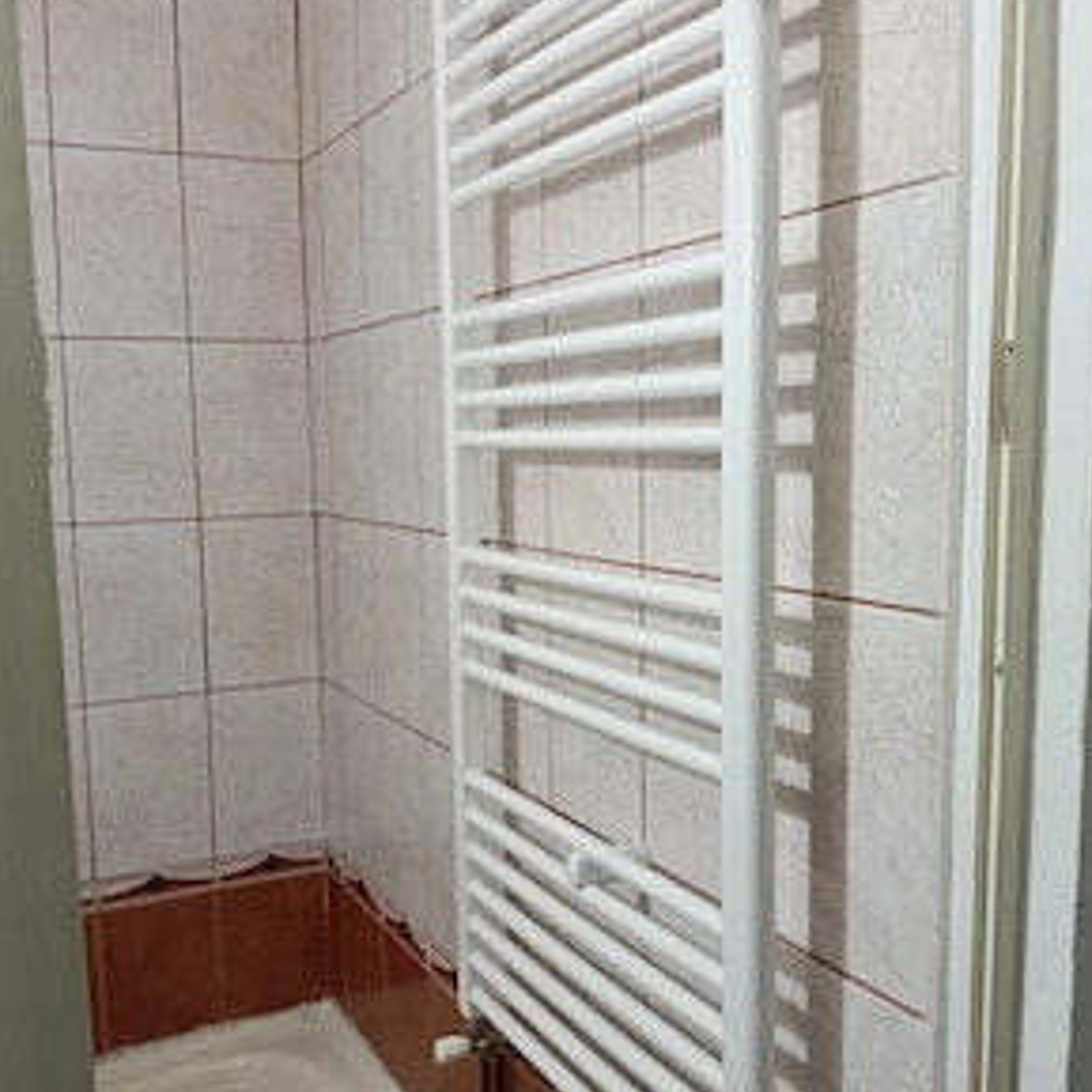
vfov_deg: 49.7
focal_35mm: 33
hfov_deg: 49.7
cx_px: 533
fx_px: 1178
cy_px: 578
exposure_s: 1/50
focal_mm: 3.98
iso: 320
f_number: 1.8
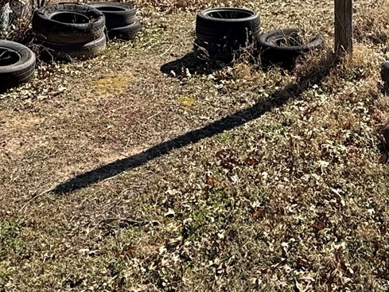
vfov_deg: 22.3
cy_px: -136
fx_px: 618
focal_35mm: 55
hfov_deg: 34.3
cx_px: 287
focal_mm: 2.22
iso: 50
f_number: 2.2
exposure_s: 1/1745
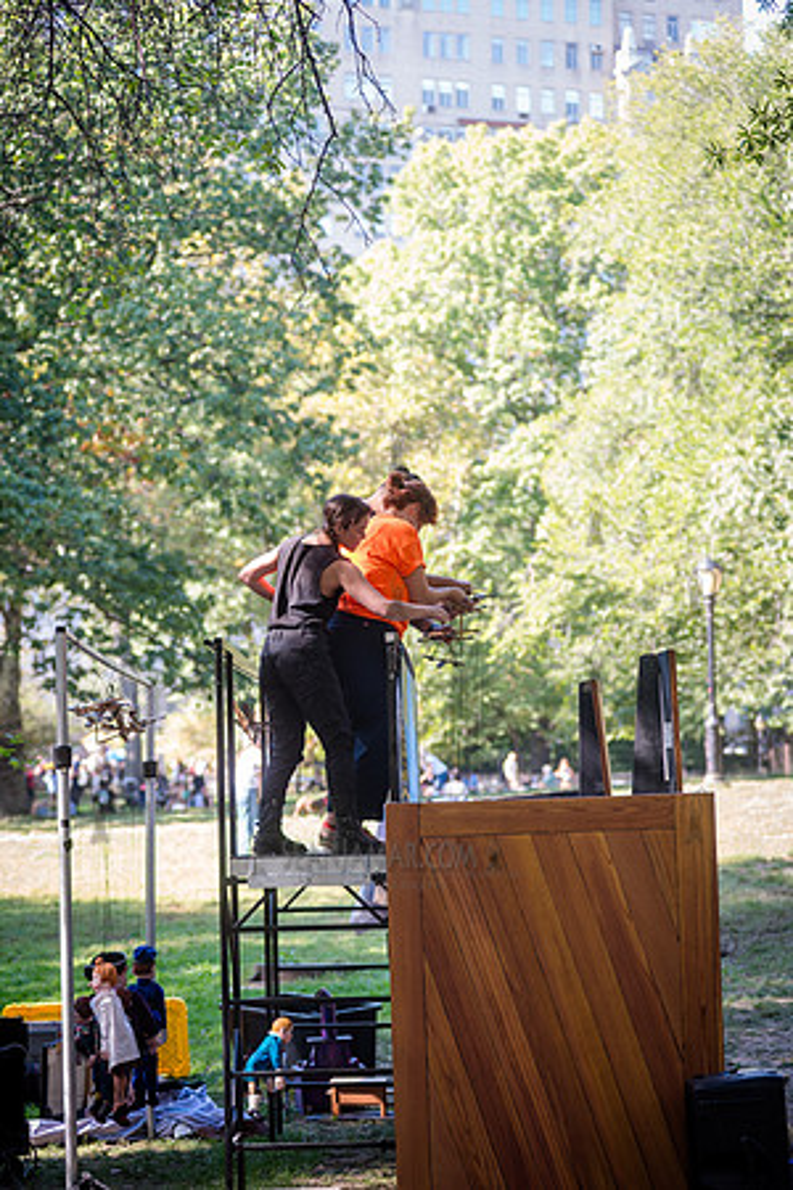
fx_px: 2841
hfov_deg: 15.9
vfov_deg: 23.6
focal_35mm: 86
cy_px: 595
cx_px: 396
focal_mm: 86
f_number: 3.5
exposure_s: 1/320
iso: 500
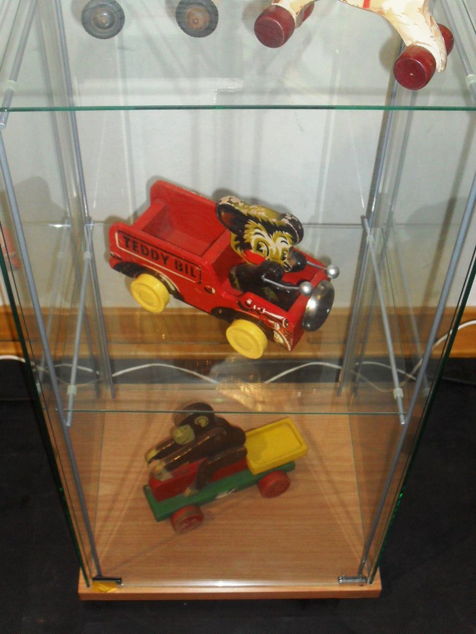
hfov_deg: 29.7
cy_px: 317
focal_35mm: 49
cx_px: 238
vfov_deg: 38.9
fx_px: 898
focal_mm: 8.7
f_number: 3.9
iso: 200
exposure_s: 1/45
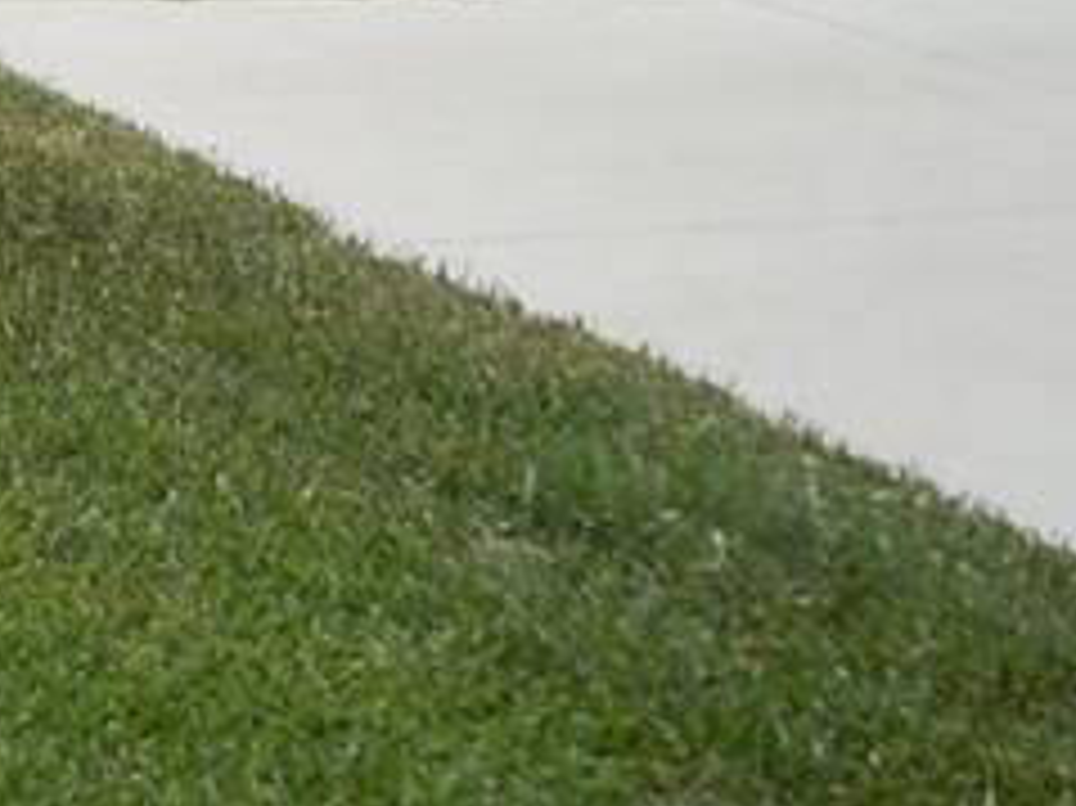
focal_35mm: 120
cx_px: -1008
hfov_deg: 14.1
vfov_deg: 11.5
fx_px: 3728
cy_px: -590
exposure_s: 1/320
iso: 100
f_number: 7.4
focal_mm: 5
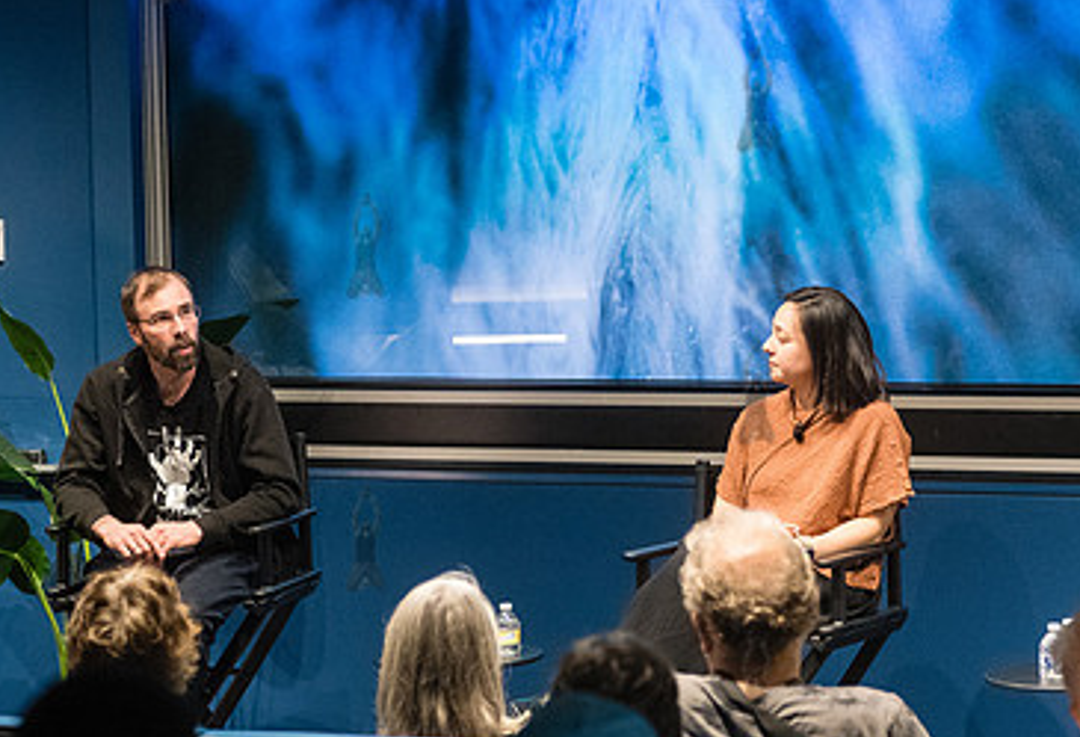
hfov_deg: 14.6
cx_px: 734
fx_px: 4200
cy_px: 391
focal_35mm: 139
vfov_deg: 10.0
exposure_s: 1/200
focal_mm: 86
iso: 6400
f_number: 3.5
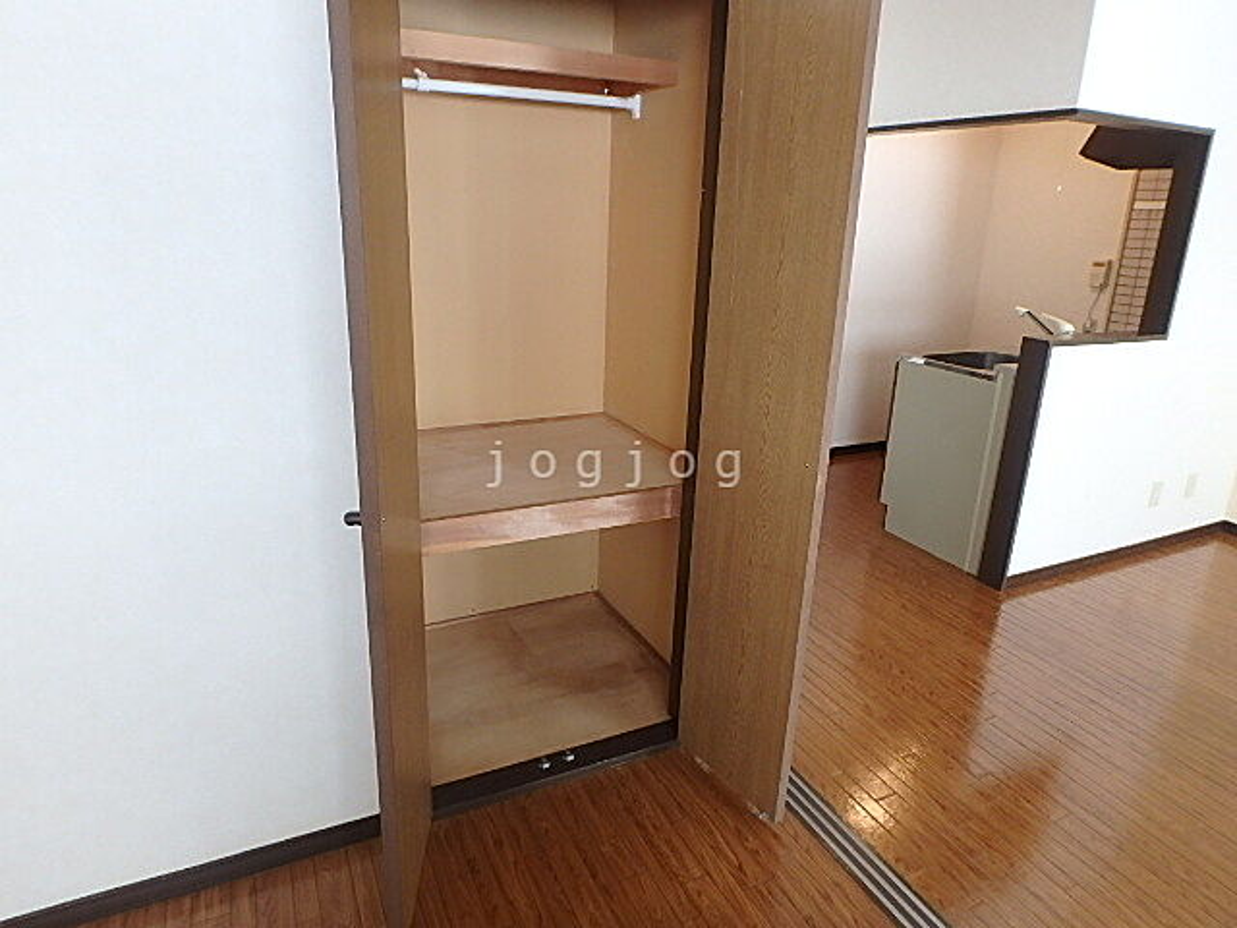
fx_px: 750
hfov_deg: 79.0
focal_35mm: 21
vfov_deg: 63.4
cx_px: 618
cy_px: 464
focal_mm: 3.7
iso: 320
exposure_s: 1/30
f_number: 3.5
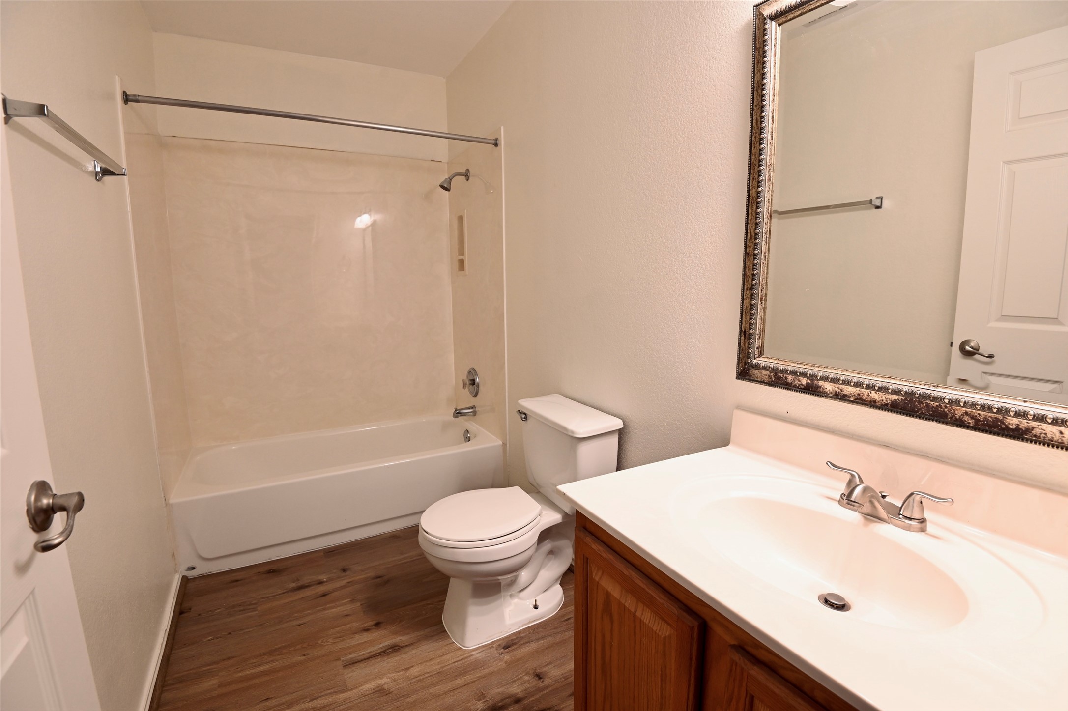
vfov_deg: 73.7
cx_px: 534
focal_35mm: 16
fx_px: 474
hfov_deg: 96.8
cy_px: 356
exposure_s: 1/25
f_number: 7.1
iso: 1000
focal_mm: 16
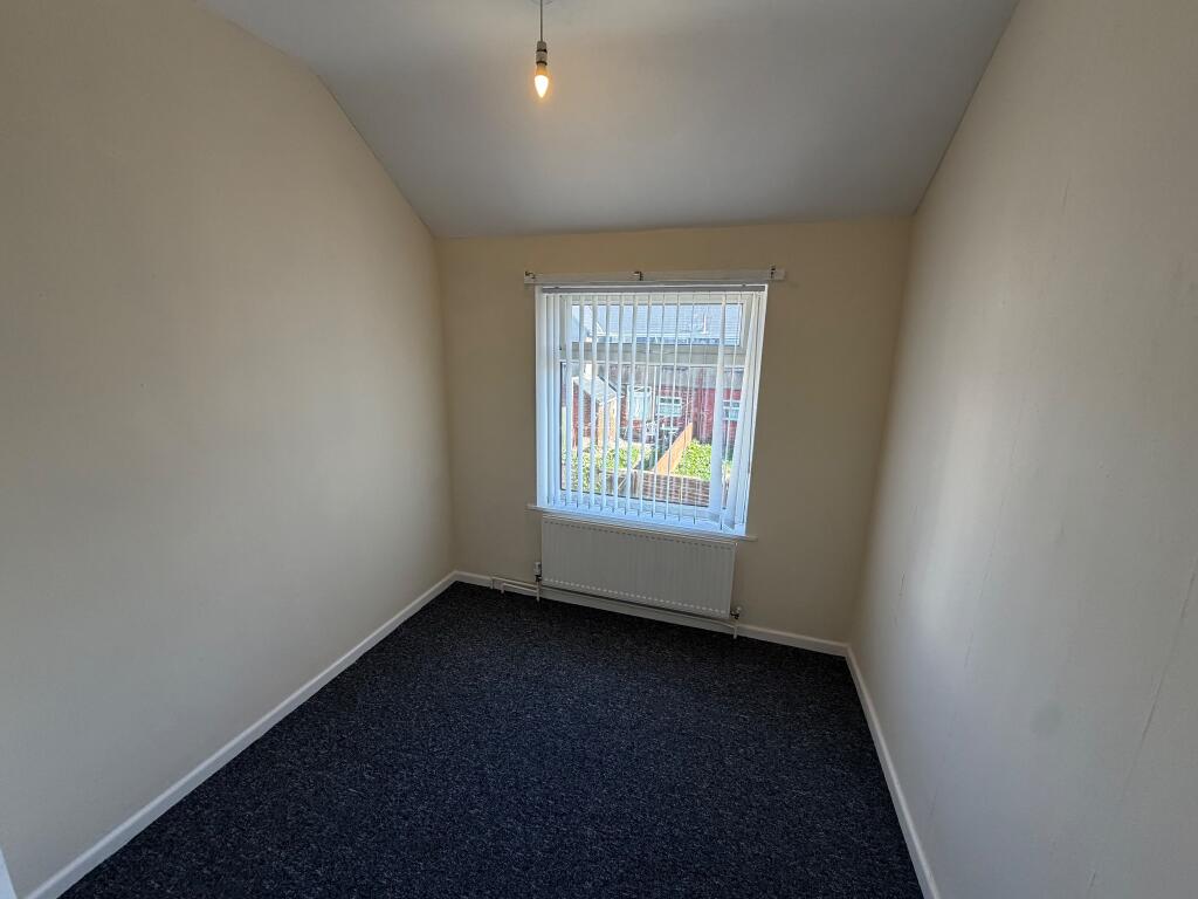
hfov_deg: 102.1
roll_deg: -0.9
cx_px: 599
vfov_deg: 85.7
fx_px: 485
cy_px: 450
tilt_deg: -13.1
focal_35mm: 14
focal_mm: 2.22
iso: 100
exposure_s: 1/121
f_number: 2.2
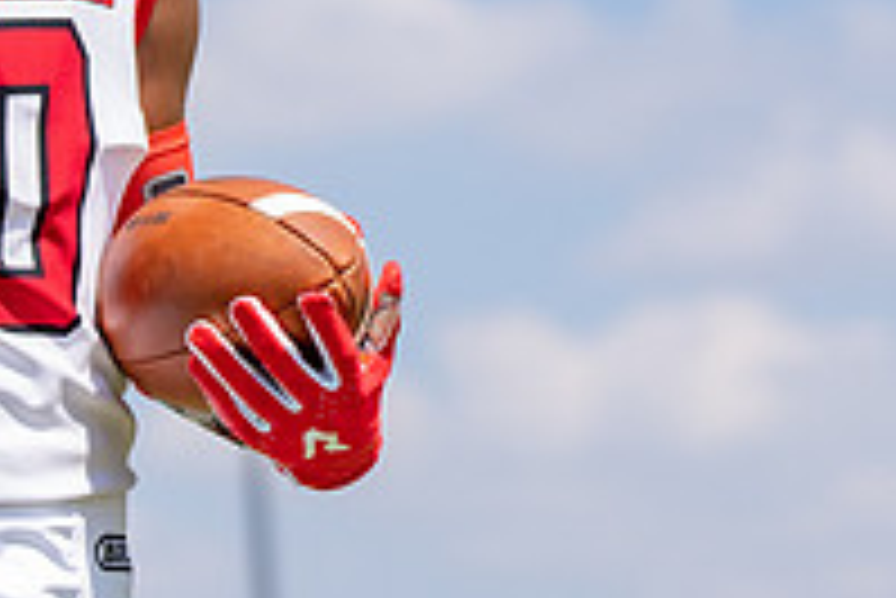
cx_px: 229
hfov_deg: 7.1
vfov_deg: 4.7
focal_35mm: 290
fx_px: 7223
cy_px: -139
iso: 200
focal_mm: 74
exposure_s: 1/3200
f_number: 2.8
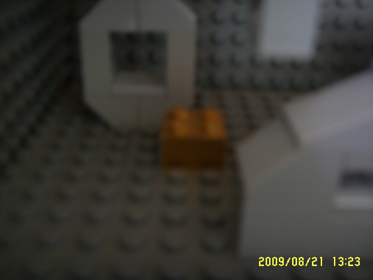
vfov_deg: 36.8
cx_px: 186
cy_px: 140
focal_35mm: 39
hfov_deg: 47.9
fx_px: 420
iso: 63
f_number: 3.5
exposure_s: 1
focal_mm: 6.6
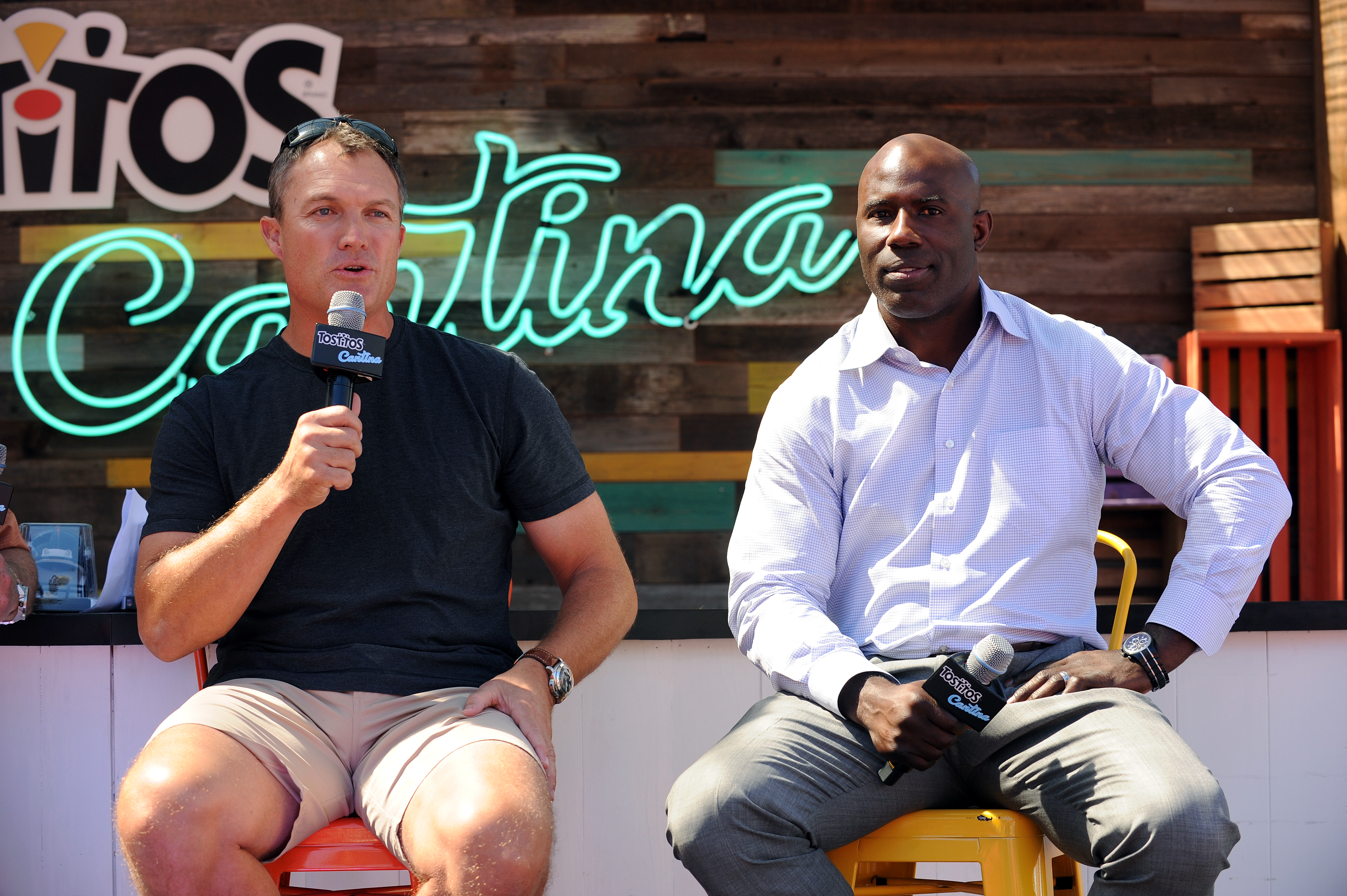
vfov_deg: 17.0
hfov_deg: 25.4
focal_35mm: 80
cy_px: 448
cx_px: 674
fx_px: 2991
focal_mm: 80
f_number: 4.5
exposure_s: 1/500
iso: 400
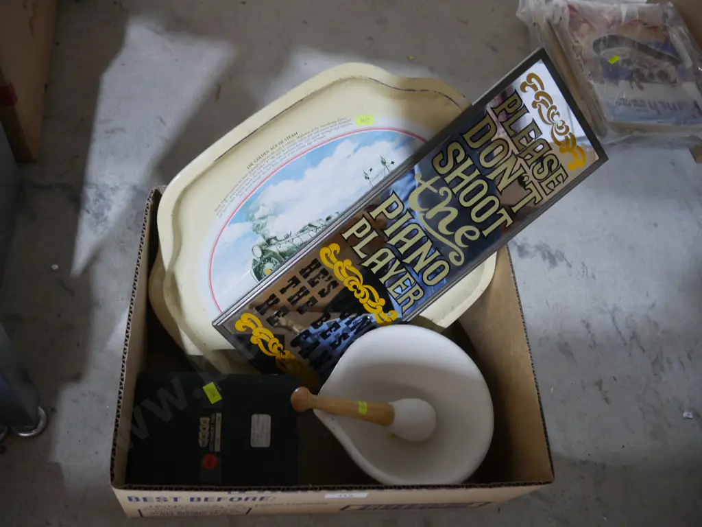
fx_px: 608
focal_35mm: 30
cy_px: 264
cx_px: 351
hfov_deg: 60.0
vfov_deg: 46.8
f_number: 3.6
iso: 1250
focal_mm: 15
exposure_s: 1/60
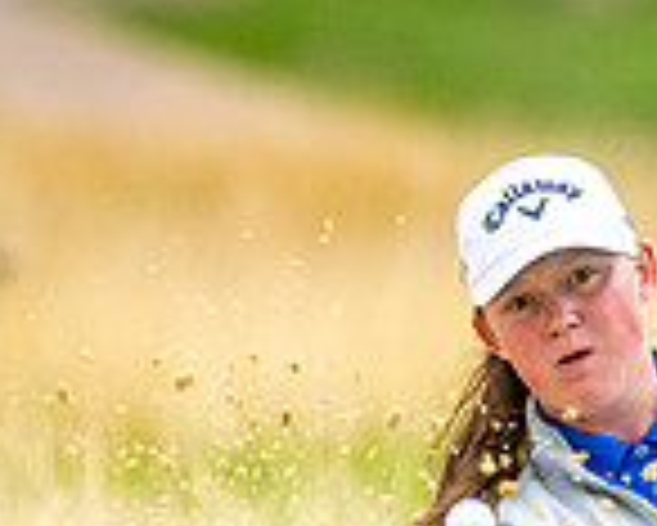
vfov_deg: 0.8
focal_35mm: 1882
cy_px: 759
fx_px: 36619
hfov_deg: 1.0
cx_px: 660
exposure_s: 1/2000
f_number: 4.5
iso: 320
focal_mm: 300
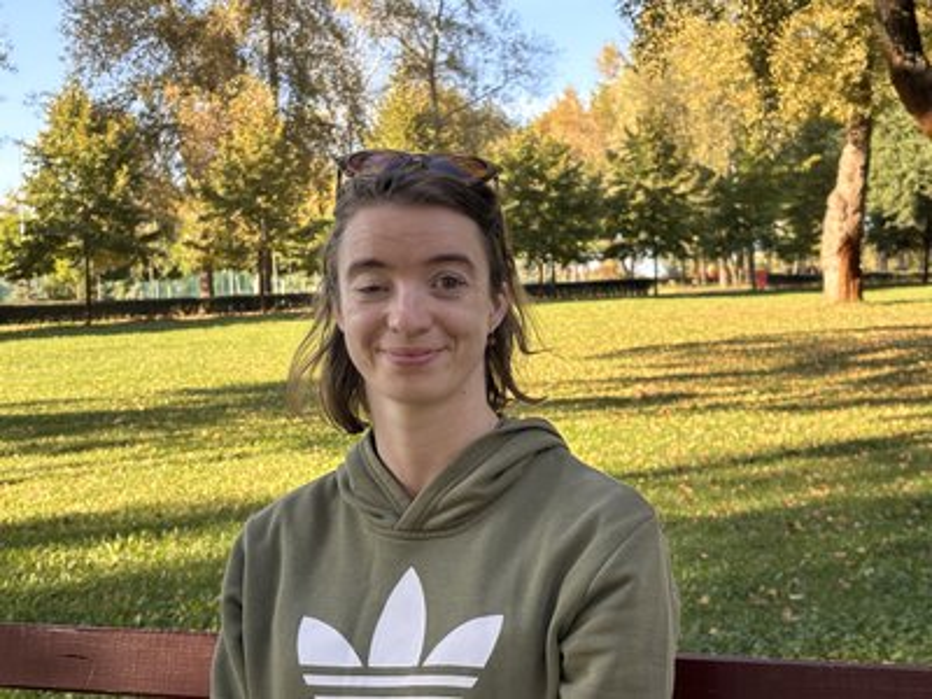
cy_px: 350
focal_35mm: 52
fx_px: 1400
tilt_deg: -1.9
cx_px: 466
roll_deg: +2.3
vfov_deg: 28.0
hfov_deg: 36.8
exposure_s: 1/228
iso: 32
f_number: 1.6
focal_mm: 5.96
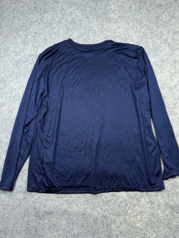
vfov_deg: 69.4
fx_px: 172
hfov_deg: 54.9
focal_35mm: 25
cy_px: 121
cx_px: 92
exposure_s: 1/100
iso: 100
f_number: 1.78
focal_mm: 6.76
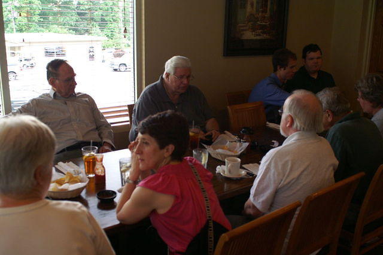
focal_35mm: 36
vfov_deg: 36.8
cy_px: 128
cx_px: 192
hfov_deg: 53.2
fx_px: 383
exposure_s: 1/50
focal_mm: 24
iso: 800
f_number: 3.5
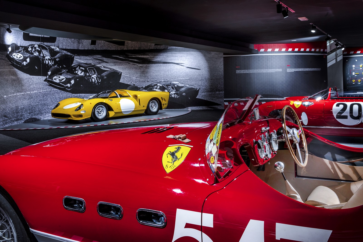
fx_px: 353
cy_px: 121
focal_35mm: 35
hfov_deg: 54.4
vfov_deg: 37.8
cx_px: 182
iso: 100
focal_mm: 35
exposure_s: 1
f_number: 16
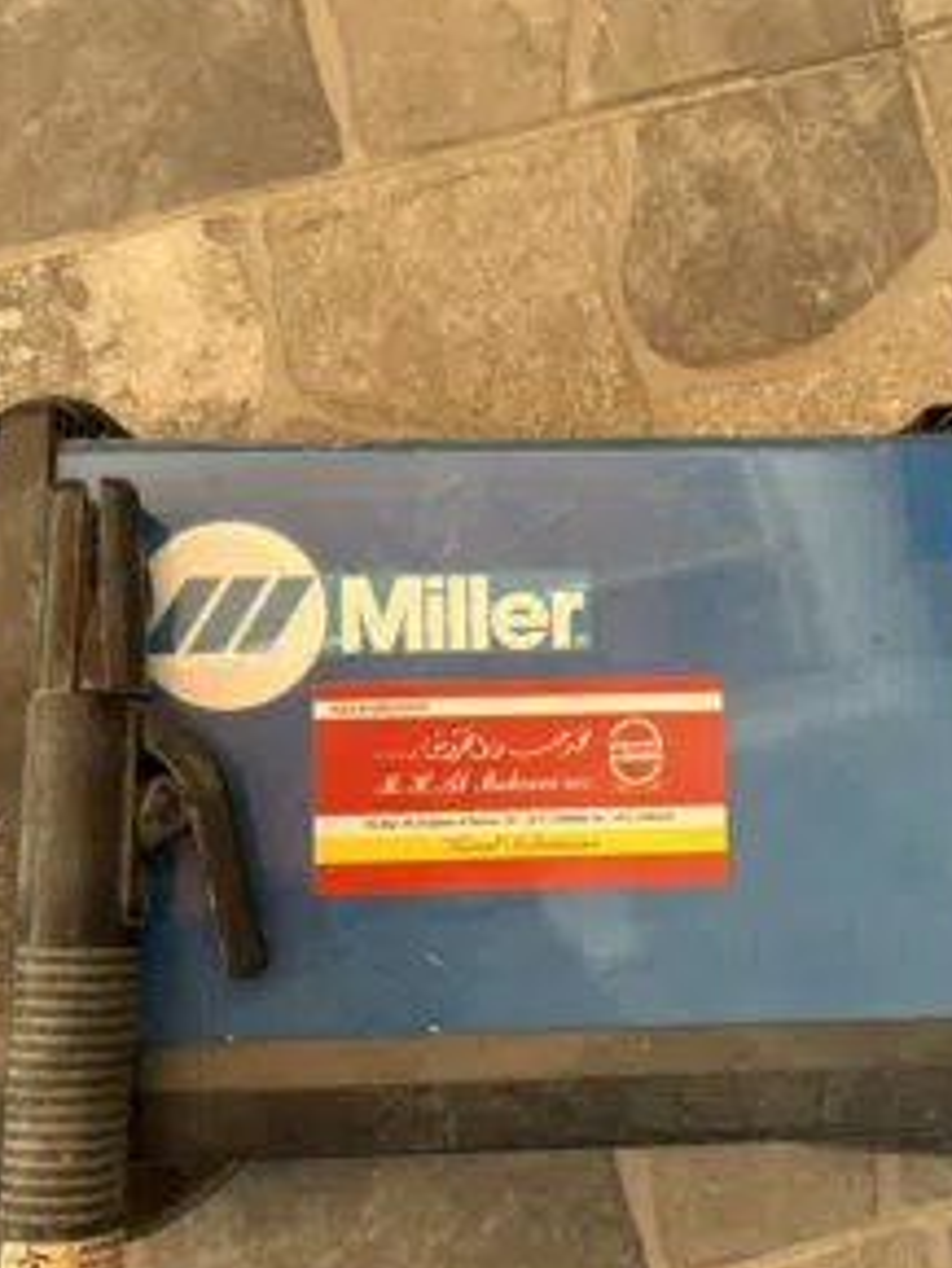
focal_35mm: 36
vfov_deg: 51.3
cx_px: 540
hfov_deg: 39.6
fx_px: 1319
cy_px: 684
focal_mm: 5.96
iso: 125
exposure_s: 1/63
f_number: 1.6
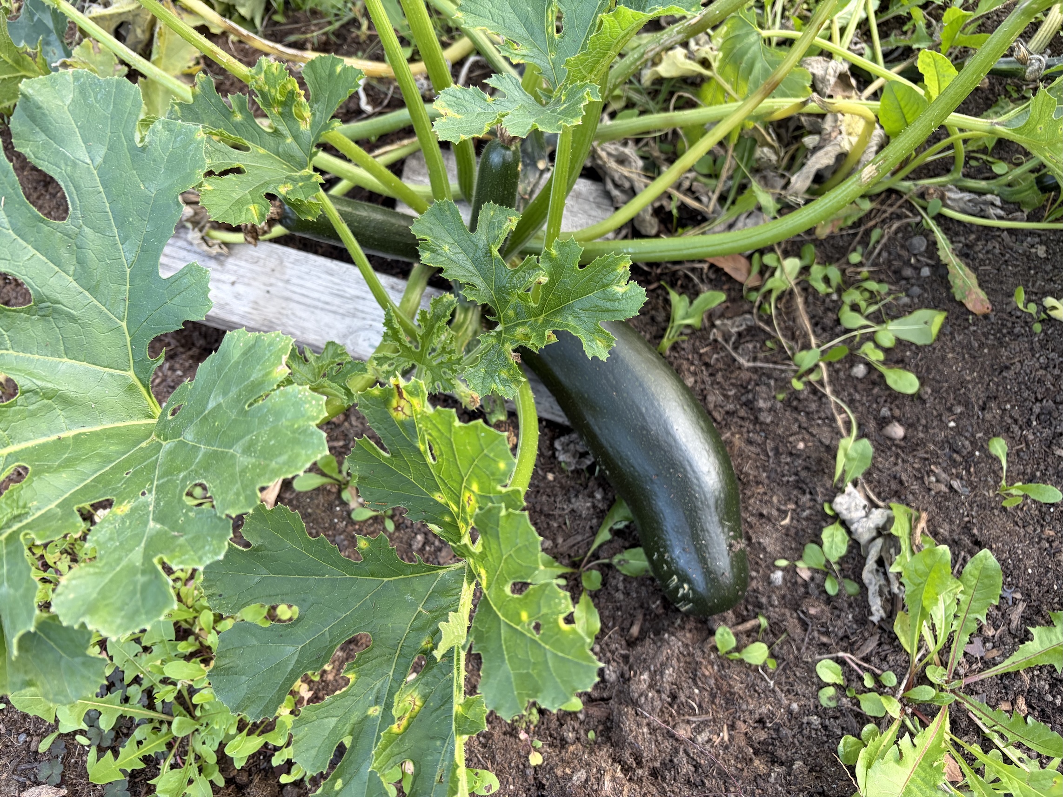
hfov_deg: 67.3
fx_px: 798
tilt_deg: -65.3
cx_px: 532
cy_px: 398
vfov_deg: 53.1
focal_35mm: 26
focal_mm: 5.96
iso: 100
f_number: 1.6
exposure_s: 1/122
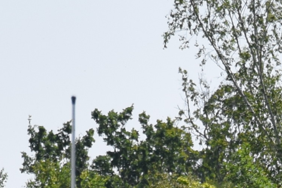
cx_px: 478
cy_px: 496
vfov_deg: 1.1
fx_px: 9803
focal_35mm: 1251
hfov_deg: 1.6
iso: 200
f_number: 9
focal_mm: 105
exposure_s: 1/320
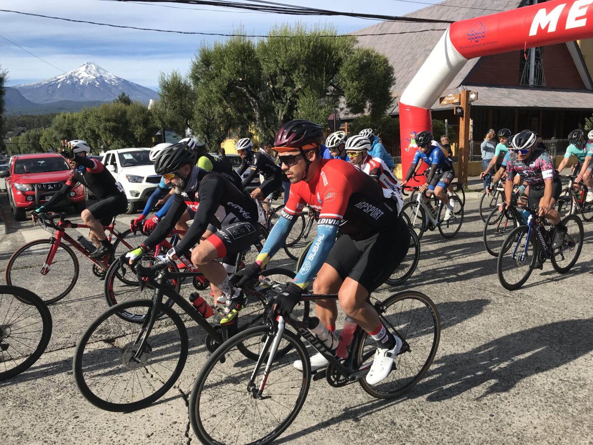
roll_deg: +2.7
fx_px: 480
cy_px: 222
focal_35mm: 28
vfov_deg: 49.7
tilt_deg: -10.9
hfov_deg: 63.4
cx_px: 296
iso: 20
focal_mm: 3.99
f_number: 1.8
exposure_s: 1/1429
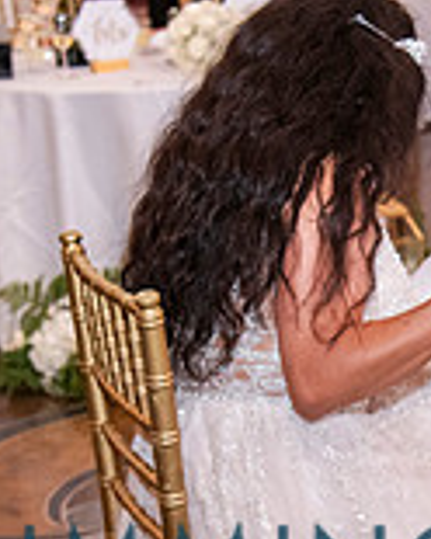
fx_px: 2089
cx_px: 595
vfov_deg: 14.5
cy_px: 493
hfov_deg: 11.4
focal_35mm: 131
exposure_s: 1/200
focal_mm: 34
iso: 1250
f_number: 3.2
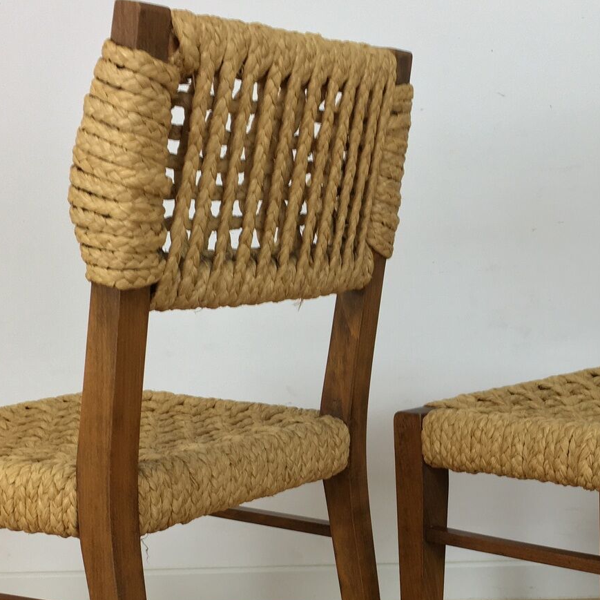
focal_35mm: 59
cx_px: 432
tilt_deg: -12.3
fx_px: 1157
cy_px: 452
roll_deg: +1.9
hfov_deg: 28.7
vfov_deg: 28.6
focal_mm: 4.15
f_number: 2.2
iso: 40
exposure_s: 1/33
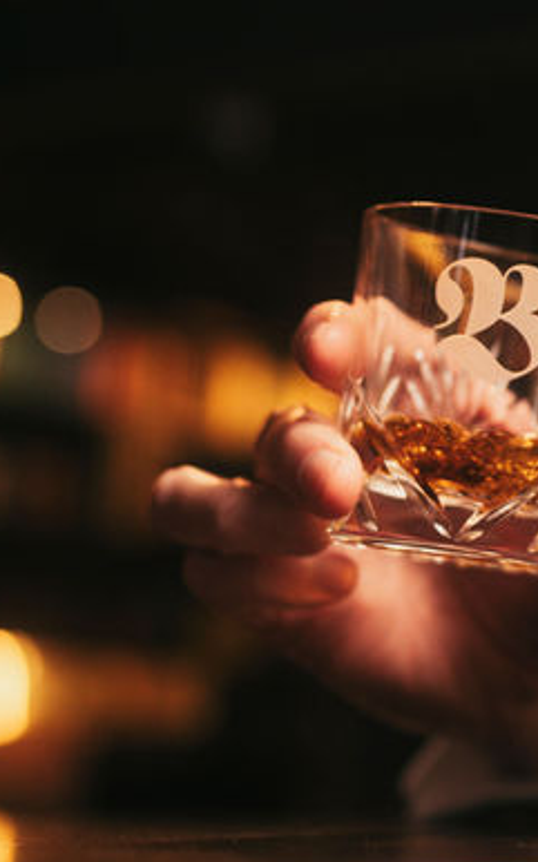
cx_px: 911
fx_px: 2277
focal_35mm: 97
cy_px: 204
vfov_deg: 21.2
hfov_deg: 12.5
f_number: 2
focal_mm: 35
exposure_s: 1/250
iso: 400
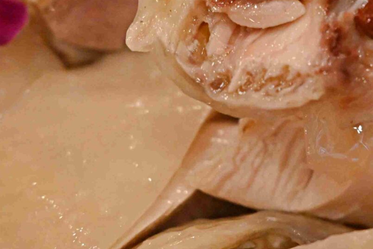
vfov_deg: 5.8
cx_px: 318
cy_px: 79
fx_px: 2466
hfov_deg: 8.6
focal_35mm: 238
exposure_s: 1/200
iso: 1600
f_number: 3.2
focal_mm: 50
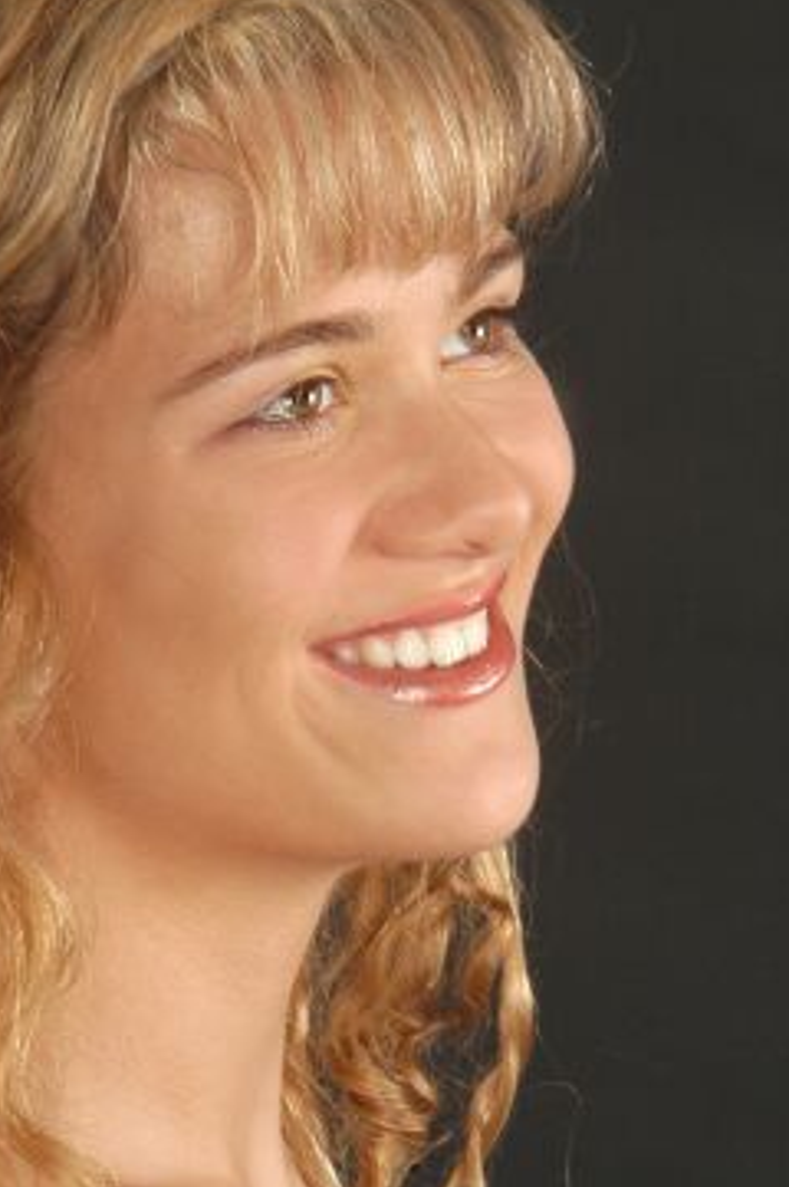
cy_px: 746
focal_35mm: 213
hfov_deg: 6.4
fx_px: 7015
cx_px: 243
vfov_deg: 9.7
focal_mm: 80
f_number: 27
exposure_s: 1/125
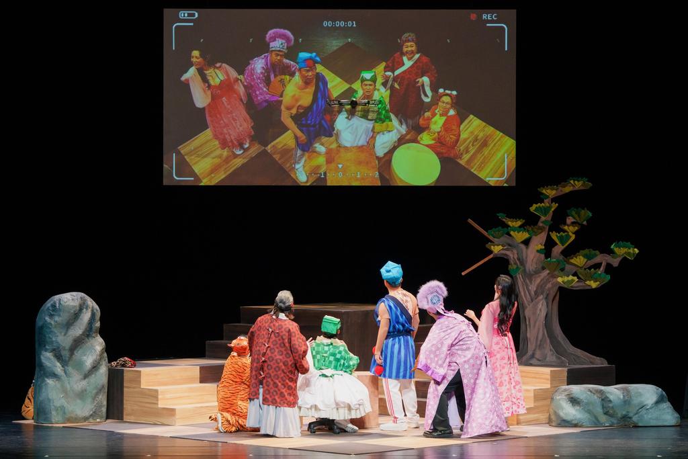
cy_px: 230
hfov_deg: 19.8
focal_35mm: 103
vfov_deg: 13.3
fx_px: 1969
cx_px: 344
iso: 5000
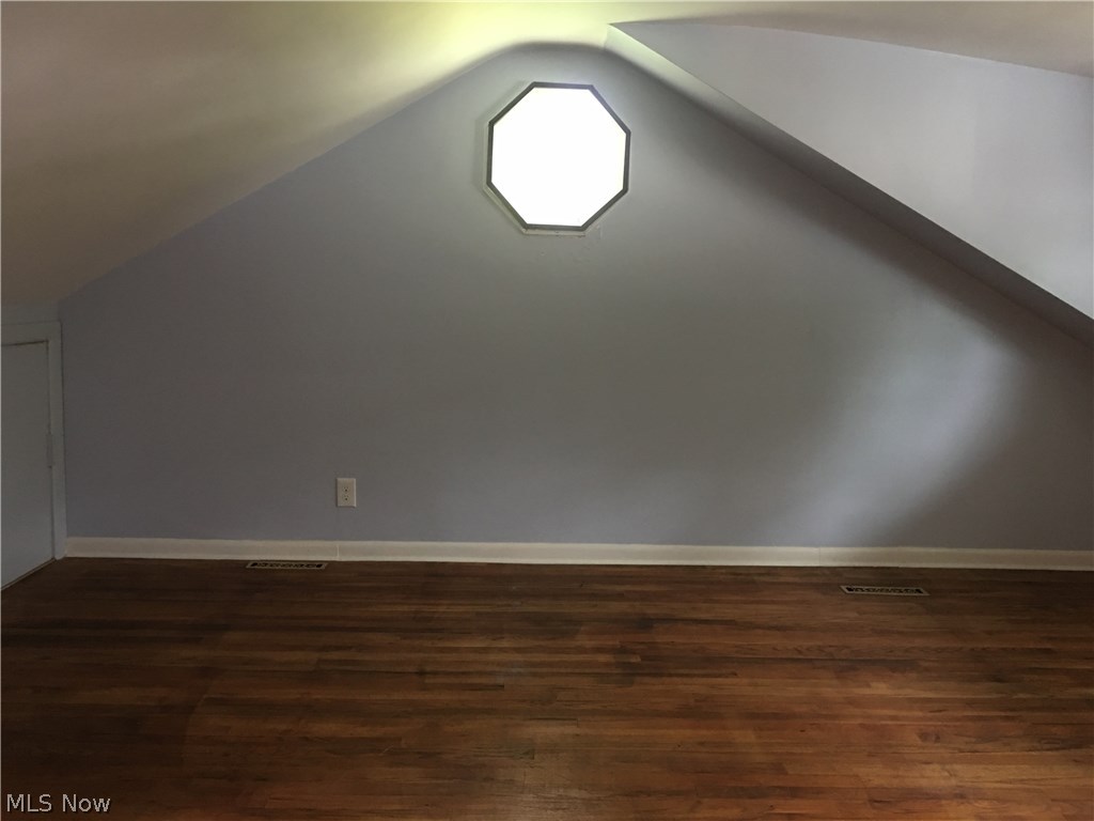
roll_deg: -1.0
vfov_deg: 48.2
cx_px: 547
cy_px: 410
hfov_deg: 61.7
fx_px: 917
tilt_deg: -6.1
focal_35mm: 29
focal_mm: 4.15
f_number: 2.2
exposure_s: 1/4
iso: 64
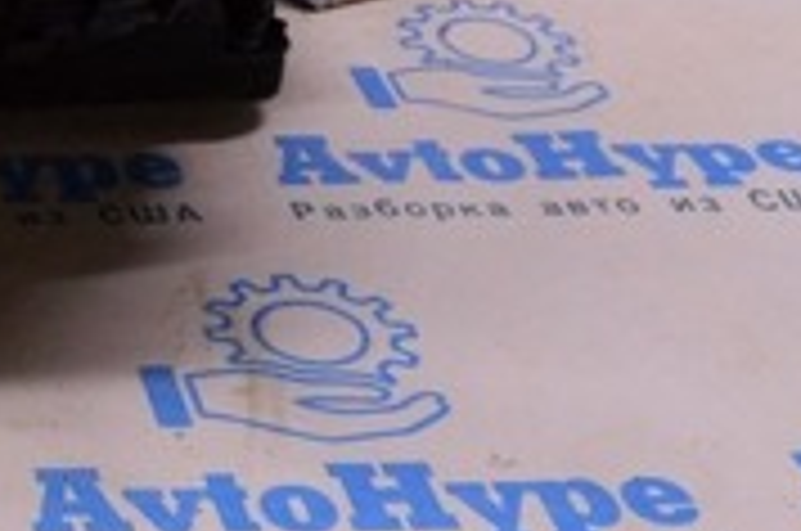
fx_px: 2749
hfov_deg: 15.0
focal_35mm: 124
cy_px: -281
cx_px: -513
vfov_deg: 10.6
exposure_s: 1/125
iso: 1600
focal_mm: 23
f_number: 8
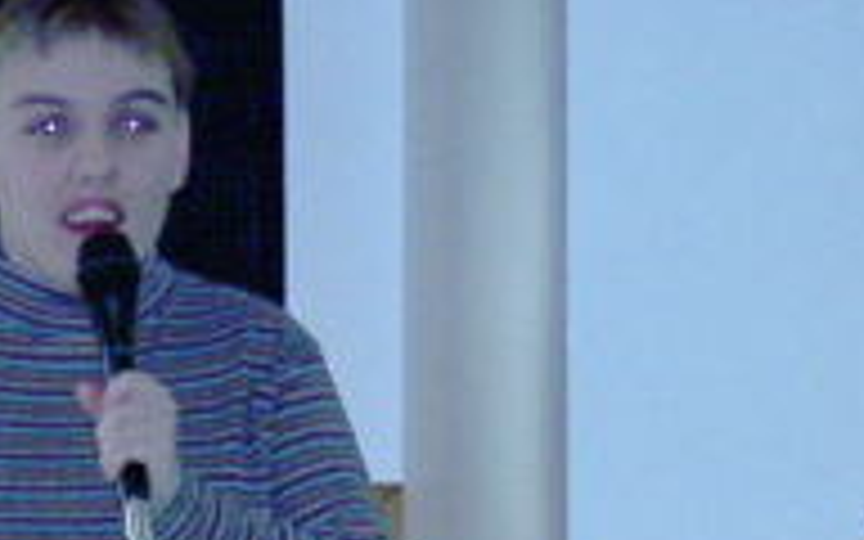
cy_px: 716
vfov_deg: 3.3
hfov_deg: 5.2
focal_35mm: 403
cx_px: 392
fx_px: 9489
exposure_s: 1/90
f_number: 4.8
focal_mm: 17.6
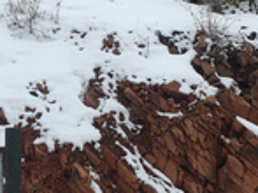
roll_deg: -3.3
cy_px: 126
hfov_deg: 15.5
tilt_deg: +3.5
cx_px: 26
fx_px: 938
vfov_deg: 11.7
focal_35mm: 126
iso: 25
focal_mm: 4.15
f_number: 2.2
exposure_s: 1/999
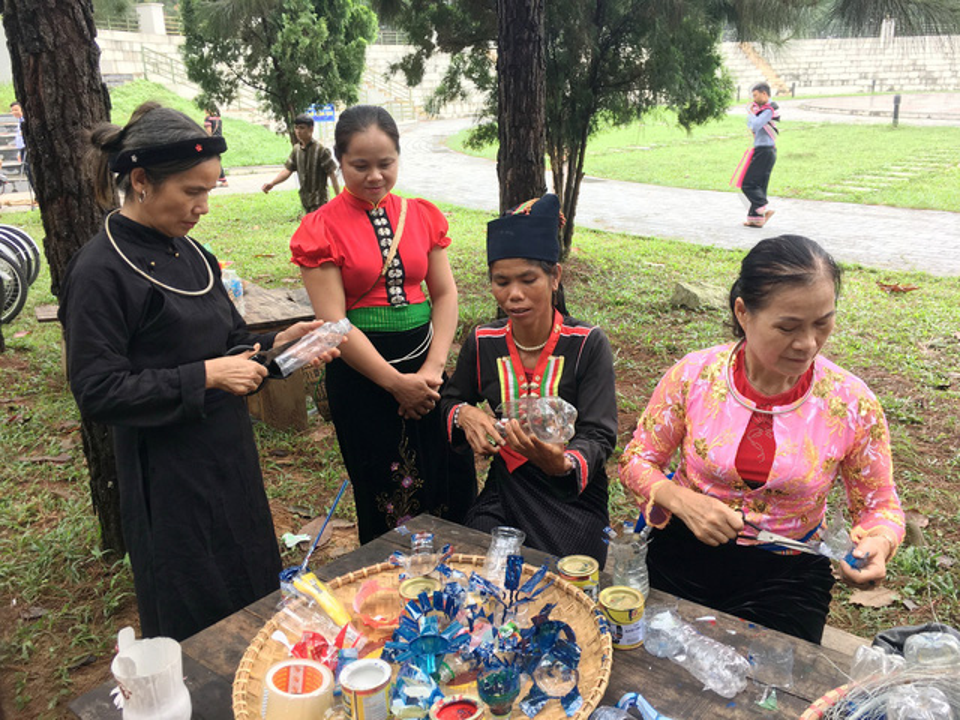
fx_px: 804
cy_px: 360
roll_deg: +1.2
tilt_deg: -17.4
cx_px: 480
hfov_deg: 61.7
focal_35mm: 29
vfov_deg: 48.2
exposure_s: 1/50
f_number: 2.2
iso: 25
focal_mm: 4.15
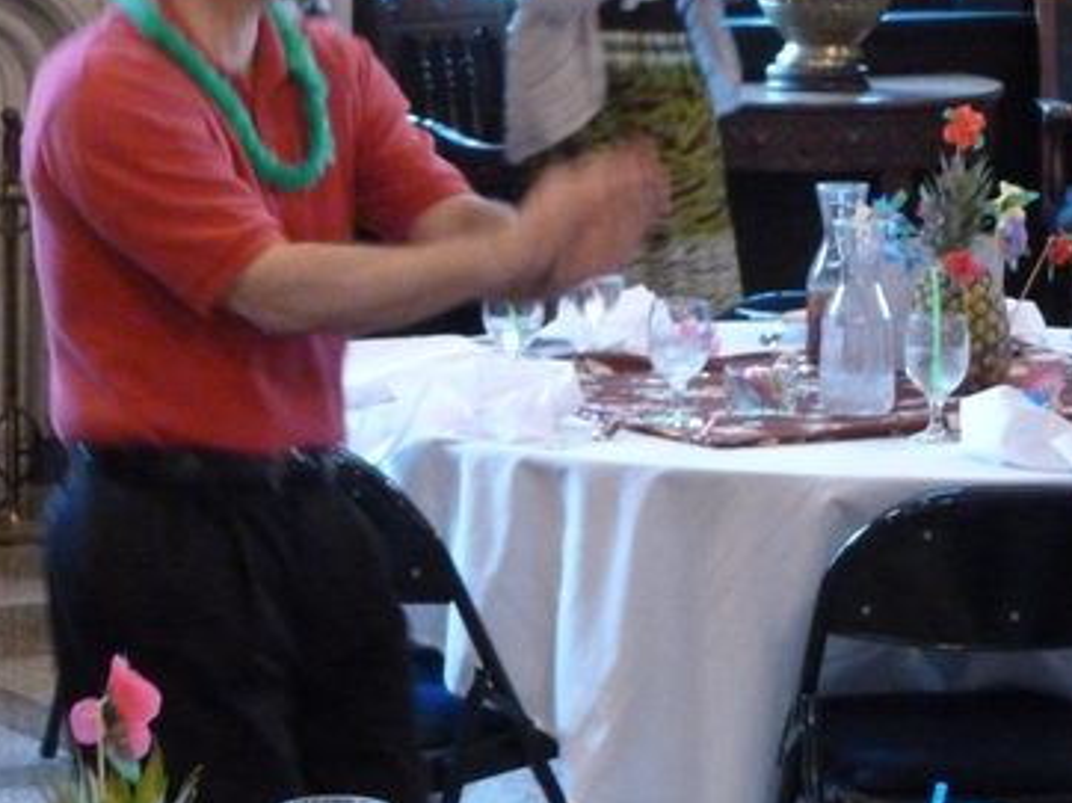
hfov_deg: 11.1
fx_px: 5478
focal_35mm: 177
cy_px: 39
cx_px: -24
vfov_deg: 8.3
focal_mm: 14.2
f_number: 4.5
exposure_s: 1/20
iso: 800
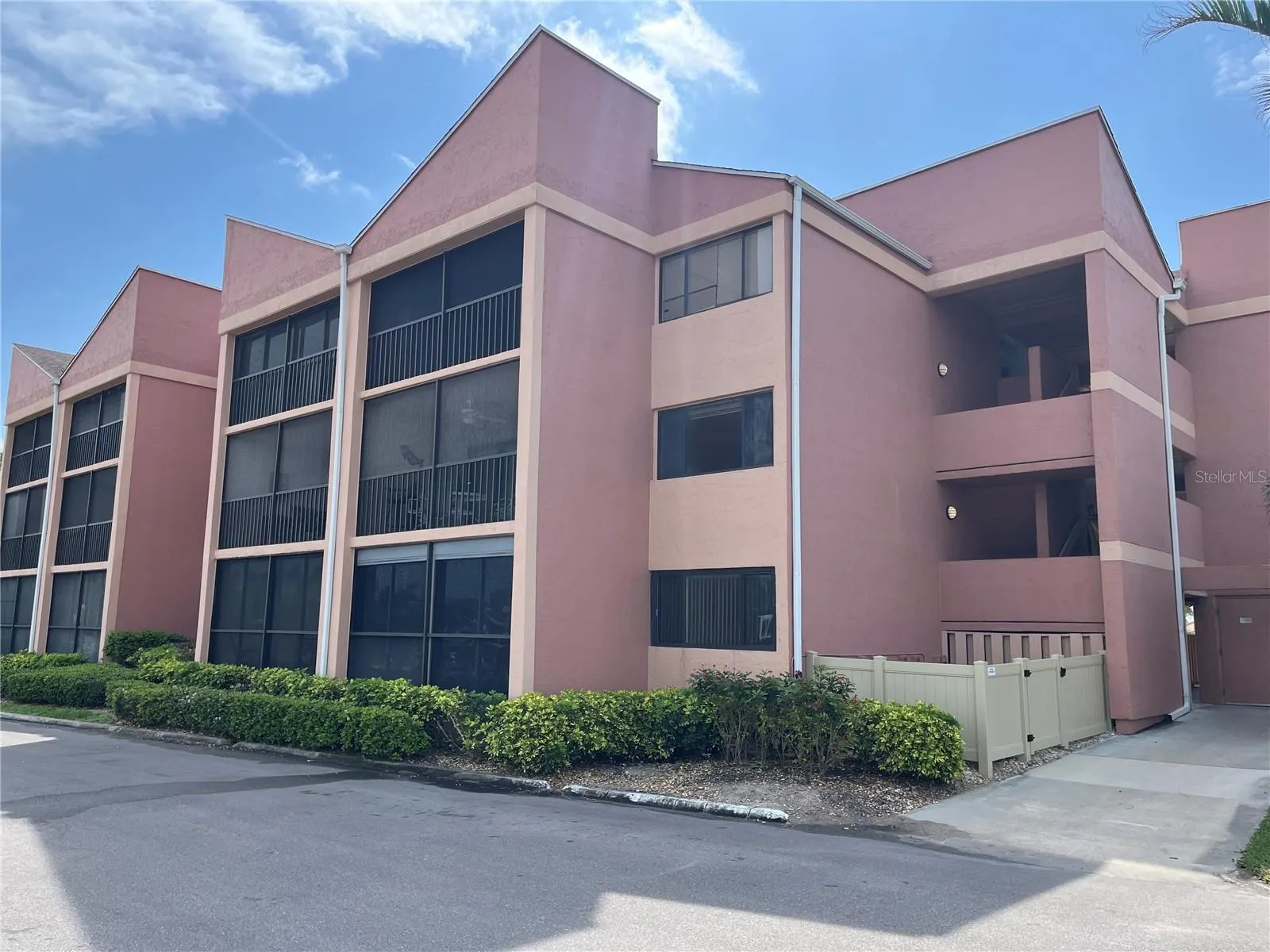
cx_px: 635
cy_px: 476
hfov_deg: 67.3
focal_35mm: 26
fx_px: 954
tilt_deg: +9.6
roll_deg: +1.0
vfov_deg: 53.1
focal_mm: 5.1
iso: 50
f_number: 1.6
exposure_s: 1/2410
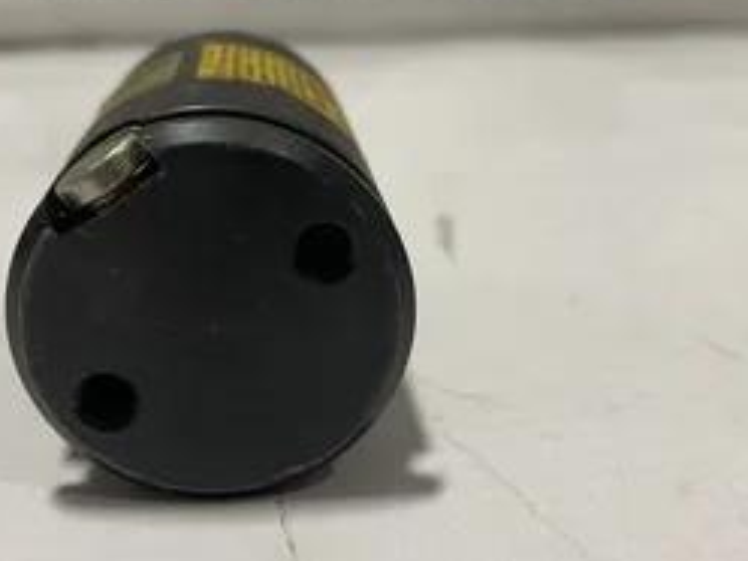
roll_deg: -1.5
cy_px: 262
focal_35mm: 42
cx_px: 299
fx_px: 908
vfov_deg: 34.3
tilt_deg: -20.6
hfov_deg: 44.6
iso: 160
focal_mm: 4.2
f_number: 1.6
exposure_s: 1/60
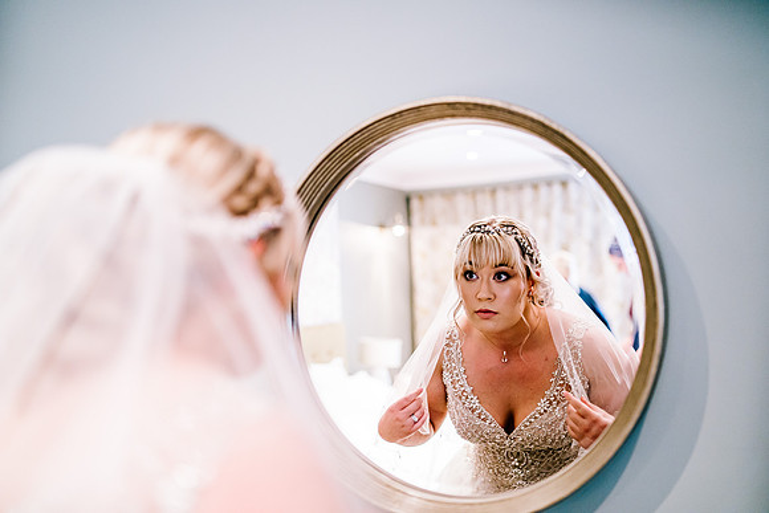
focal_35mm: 35
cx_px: 384
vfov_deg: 37.9
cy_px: 256
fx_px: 748
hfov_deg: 54.4
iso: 1250
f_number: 1.4
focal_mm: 35
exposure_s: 1/250
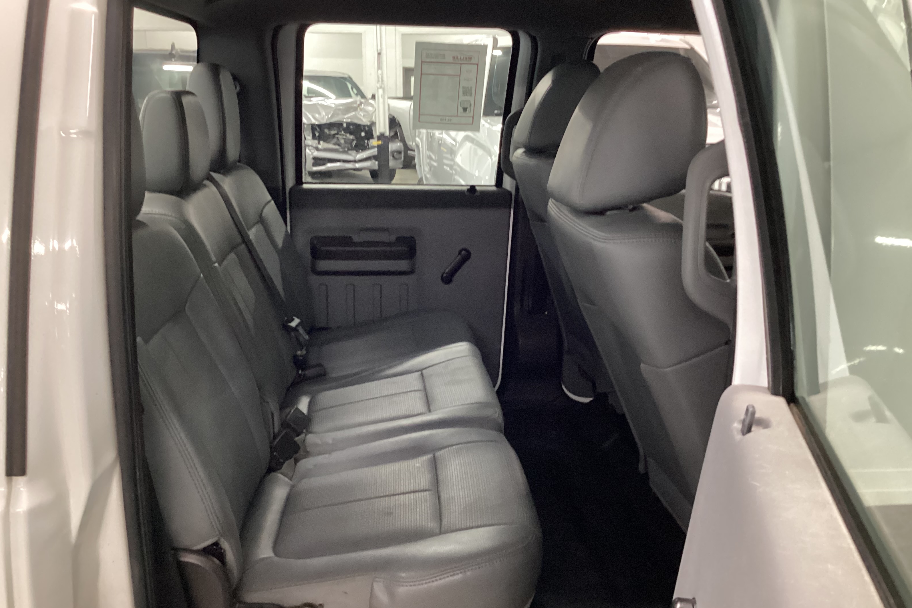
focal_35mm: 33
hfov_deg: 57.2
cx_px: 454
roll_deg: -0.4
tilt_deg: -18.6
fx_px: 836
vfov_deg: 40.0
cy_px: 315
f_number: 2.4
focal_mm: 3.3
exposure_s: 1/30
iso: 400
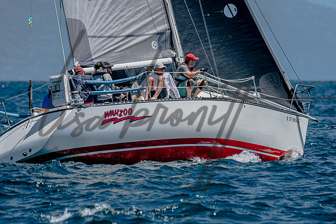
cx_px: 195
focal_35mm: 686
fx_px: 6401
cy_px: 129
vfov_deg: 2.0
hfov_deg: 3.0
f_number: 5.6
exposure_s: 1/2000
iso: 200
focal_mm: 390
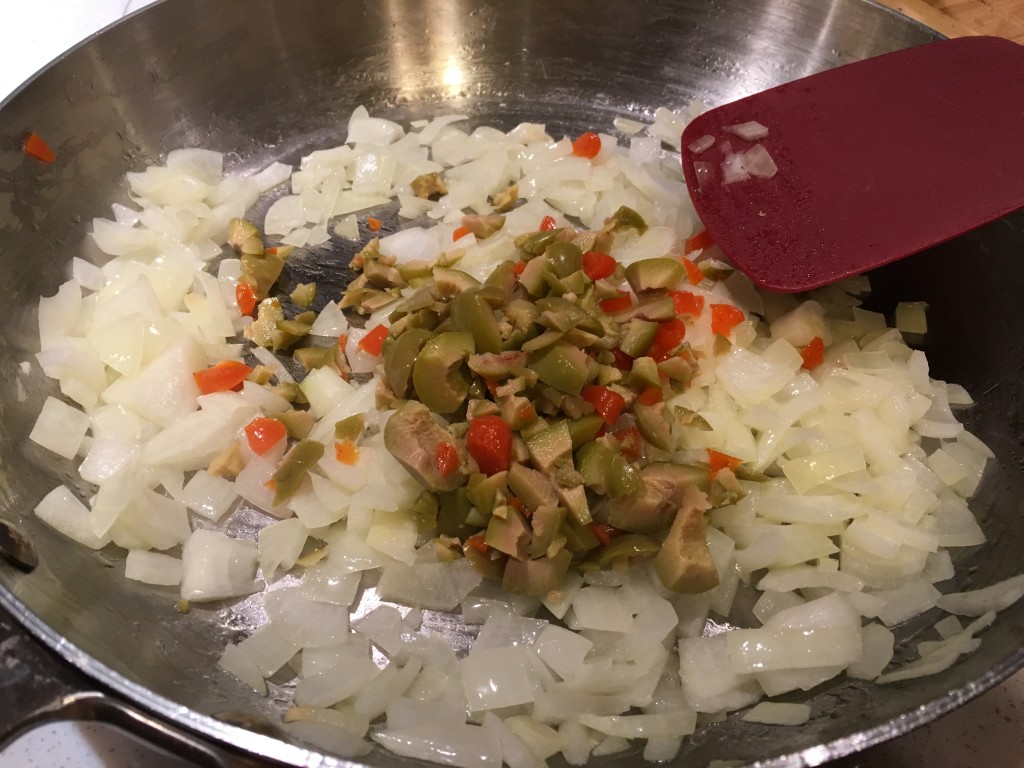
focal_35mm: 29
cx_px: 512
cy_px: 384
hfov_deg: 61.7
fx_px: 858
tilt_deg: -47.4
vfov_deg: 48.2
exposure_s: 1/30
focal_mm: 4.15
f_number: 2.2
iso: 40
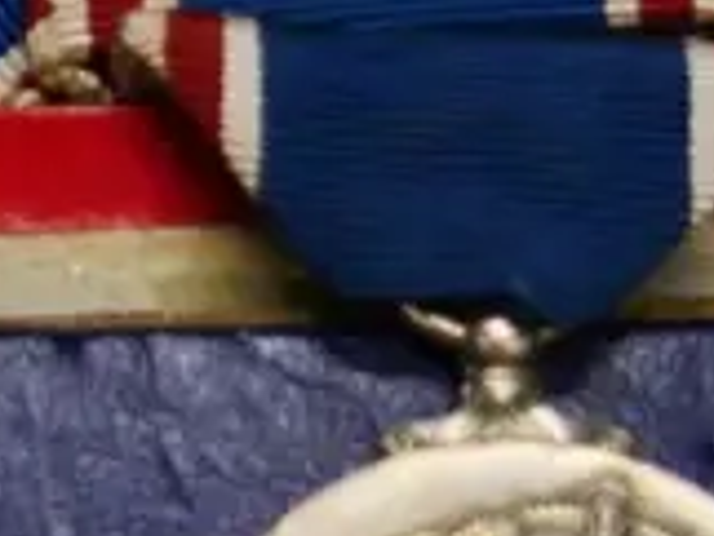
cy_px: -266
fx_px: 6048
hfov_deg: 6.6
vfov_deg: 5.0
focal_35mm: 293
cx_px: -528
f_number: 4.3
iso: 3200
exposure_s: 1/640
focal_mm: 23
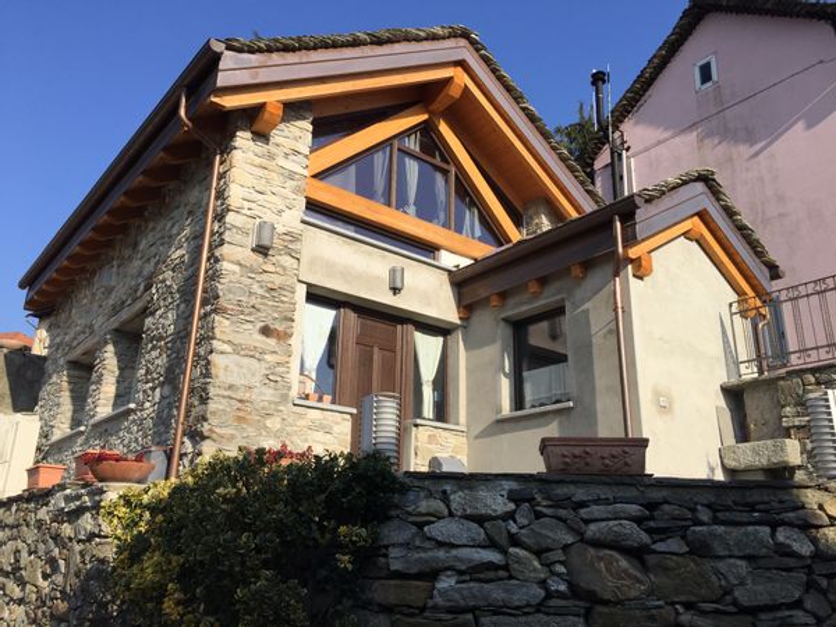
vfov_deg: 48.2
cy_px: 314
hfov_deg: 61.7
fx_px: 700
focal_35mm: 29
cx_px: 418
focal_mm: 4.15
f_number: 2.2
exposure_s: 1/2083
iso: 32
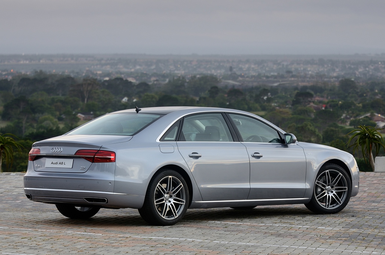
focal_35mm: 147
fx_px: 1569
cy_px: 128
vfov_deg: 9.3
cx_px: 192
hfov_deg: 14.0
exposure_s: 1/10
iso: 200
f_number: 4.5
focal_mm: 98
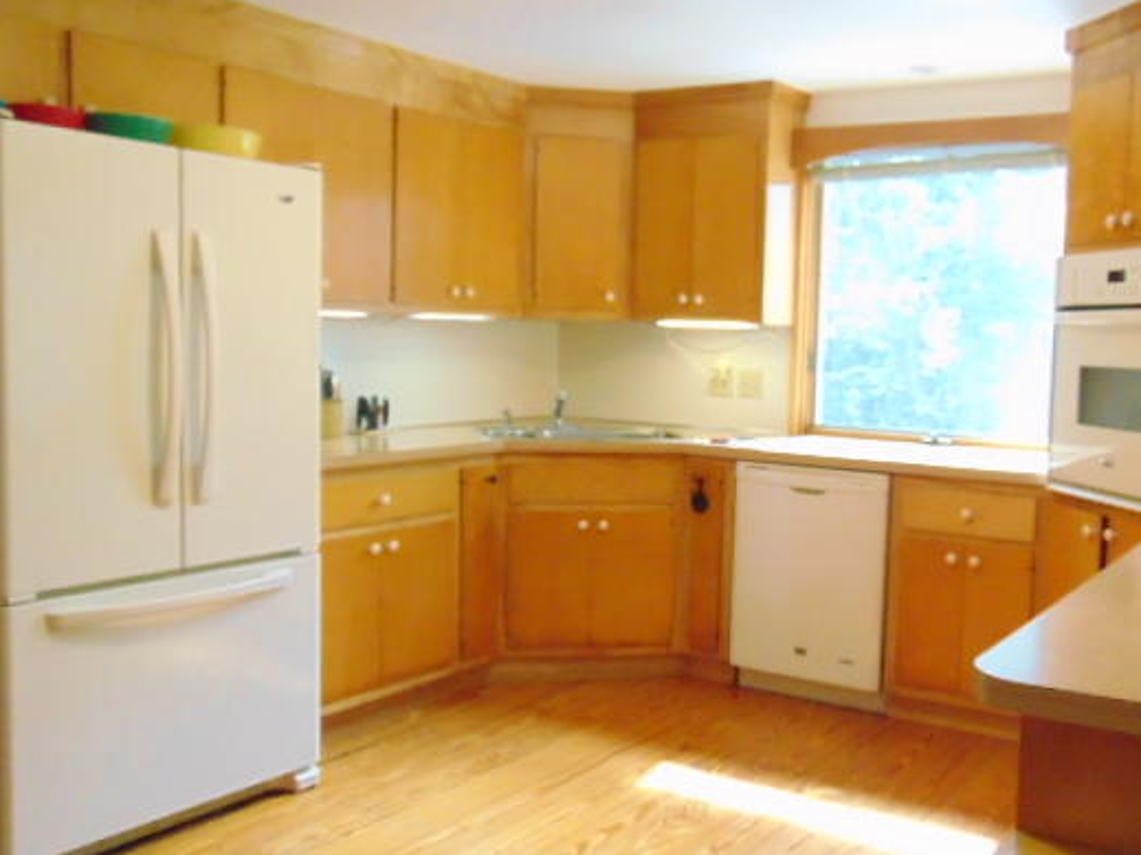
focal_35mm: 37
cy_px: 435
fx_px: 1219
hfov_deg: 49.7
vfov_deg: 38.6
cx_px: 701
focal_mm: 5.4
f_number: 3.1
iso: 800
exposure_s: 1/80
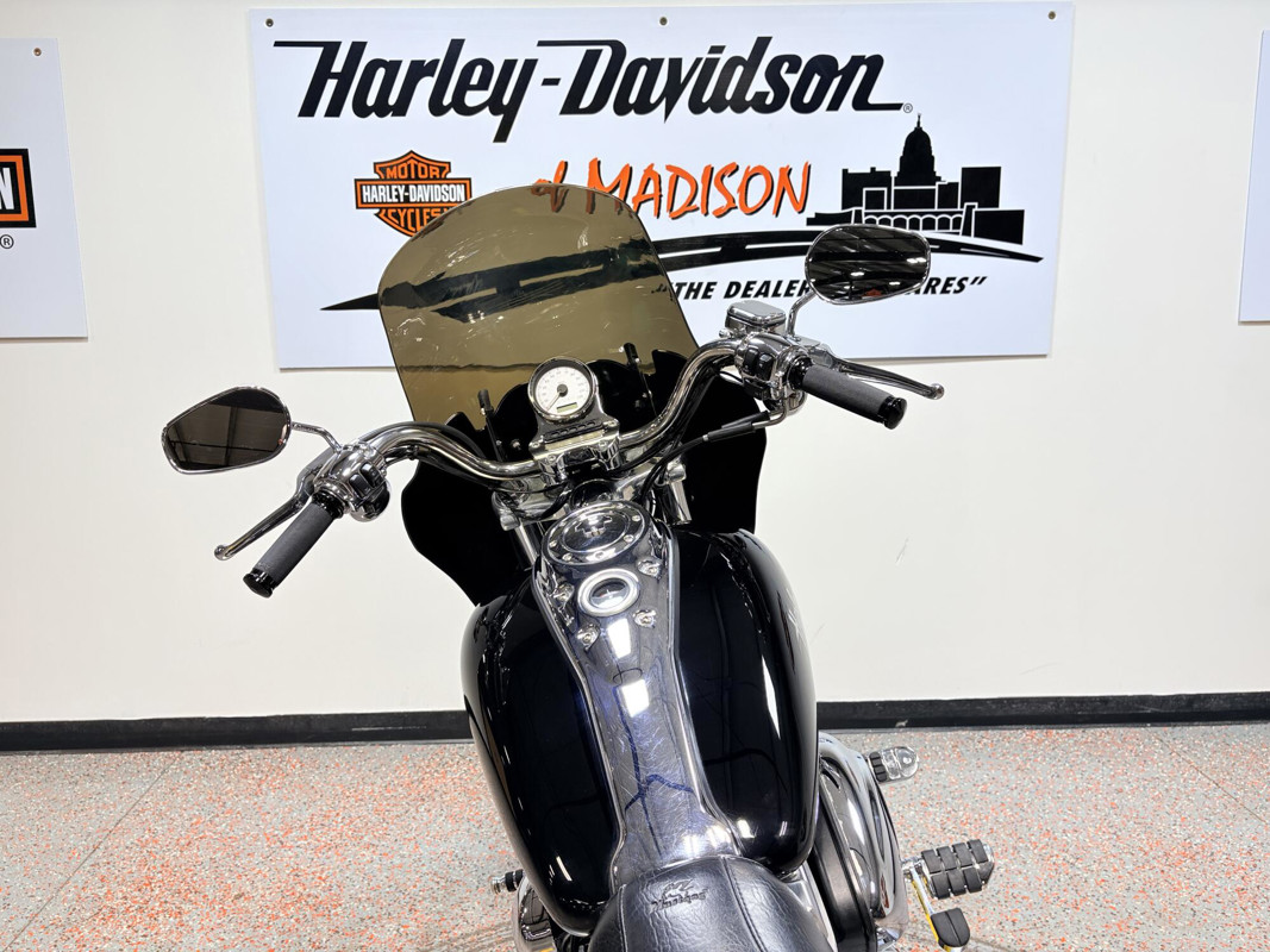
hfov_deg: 67.3
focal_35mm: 26
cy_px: 476
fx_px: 954
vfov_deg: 53.1
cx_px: 635
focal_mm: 5.96
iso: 32
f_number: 1.6
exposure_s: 1/120
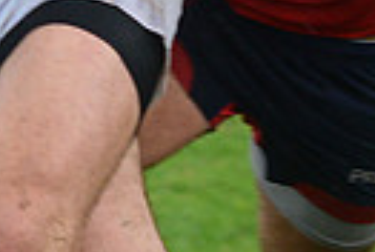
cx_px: 120
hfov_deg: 4.7
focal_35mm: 433
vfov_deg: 3.2
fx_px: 4521
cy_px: -259
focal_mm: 98
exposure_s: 1/500
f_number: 2.8
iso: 1000
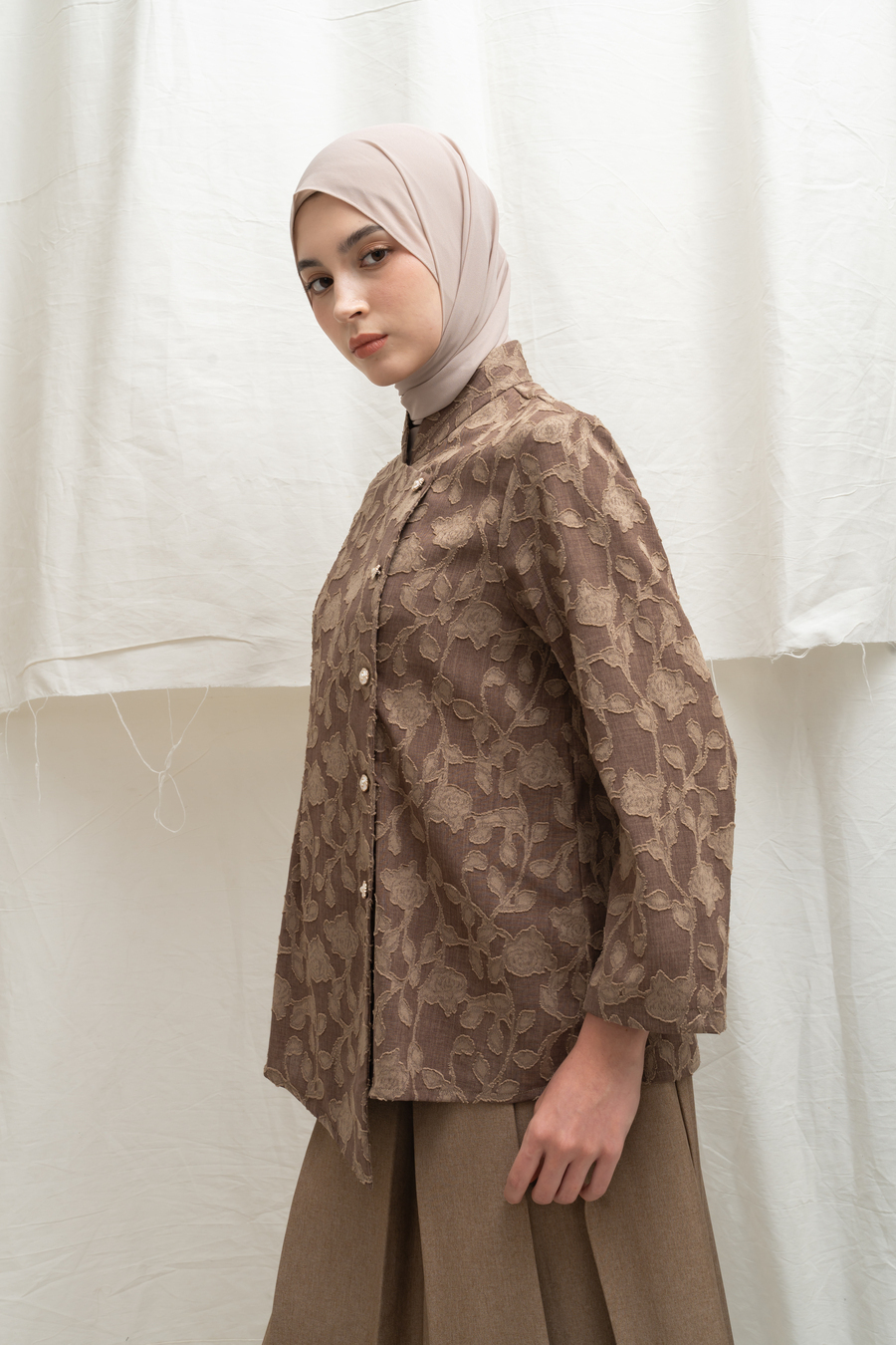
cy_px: 672
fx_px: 1493
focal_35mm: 40
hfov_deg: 33.4
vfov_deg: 48.5
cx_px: 448
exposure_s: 1/160
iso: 100
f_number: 11
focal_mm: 40
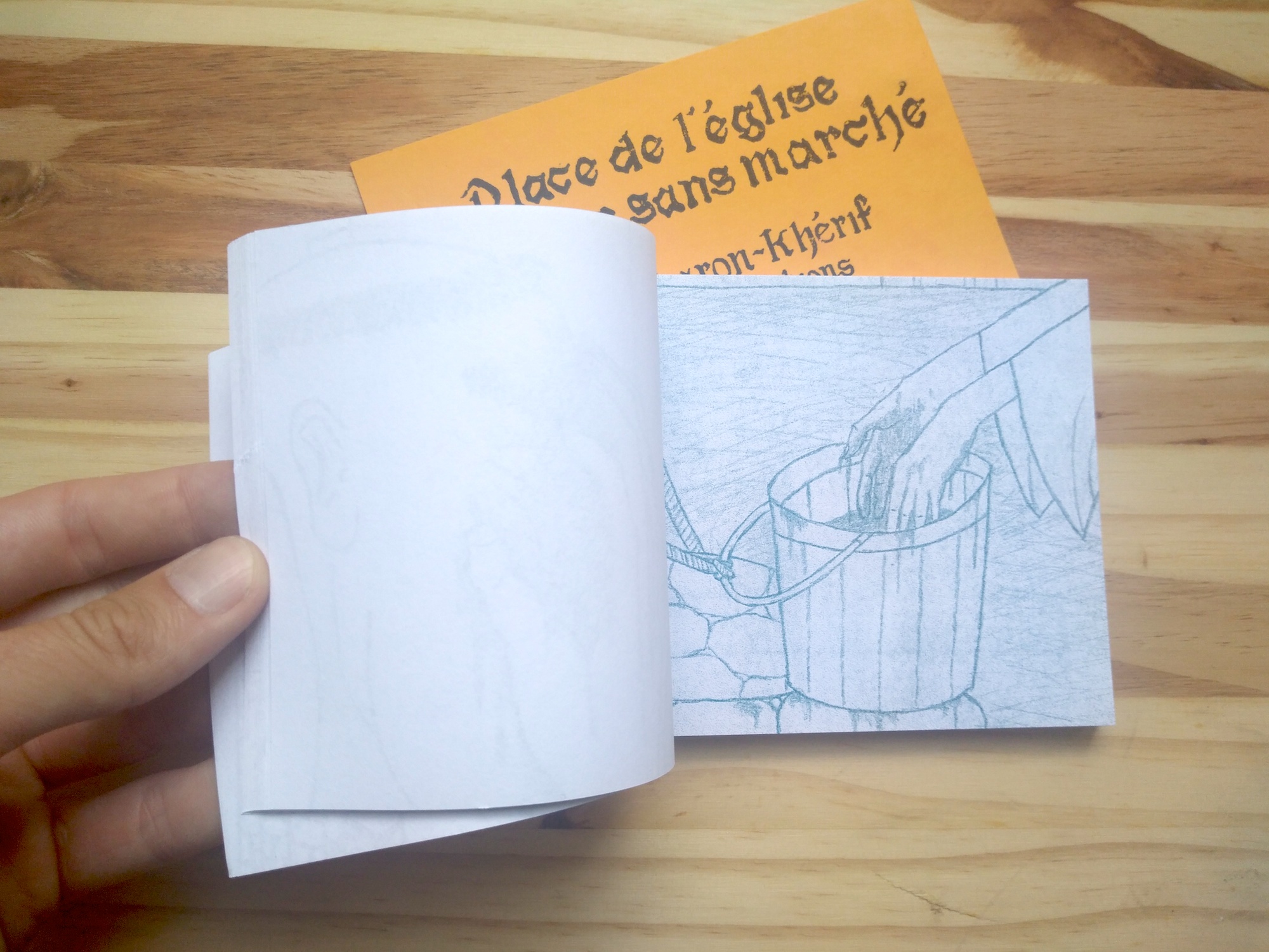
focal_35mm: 26
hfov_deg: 67.3
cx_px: 634
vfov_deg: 53.1
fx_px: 953
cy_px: 476
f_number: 2
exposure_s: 1/168
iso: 100
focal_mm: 3.52
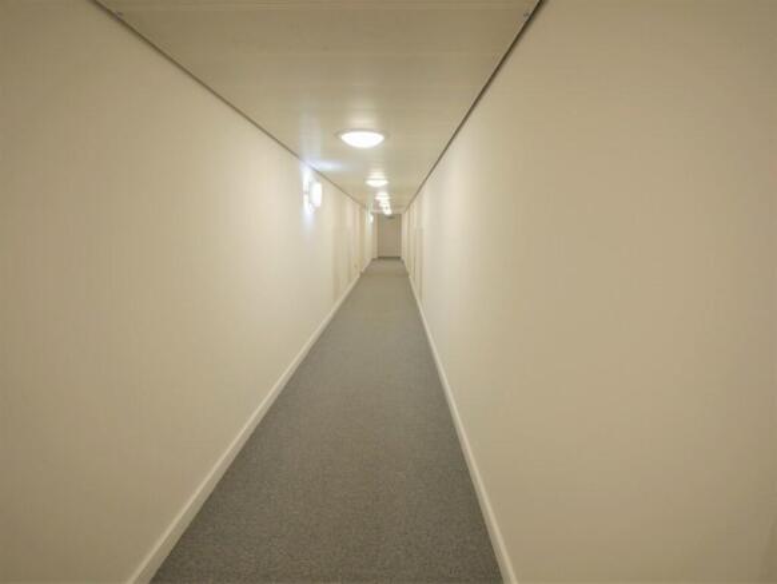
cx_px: 388
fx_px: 314
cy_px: 292
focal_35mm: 14
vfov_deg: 85.7
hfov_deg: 102.0
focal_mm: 7
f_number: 4
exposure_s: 1/60
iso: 400
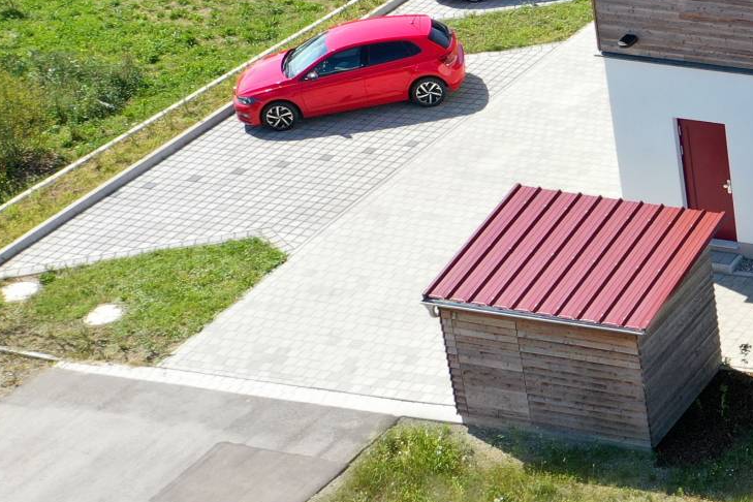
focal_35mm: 96
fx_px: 2008
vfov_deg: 14.1
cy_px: 23
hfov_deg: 18.0
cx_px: 1248
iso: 100
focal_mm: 10.26
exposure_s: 1/320
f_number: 5
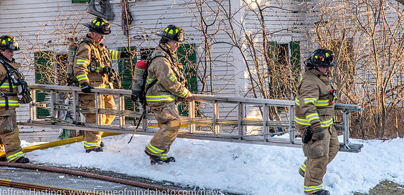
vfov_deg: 7.6
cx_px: 208
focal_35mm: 141
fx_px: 1462
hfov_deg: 15.7
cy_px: 101
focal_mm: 80
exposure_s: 1/100
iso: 500
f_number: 8
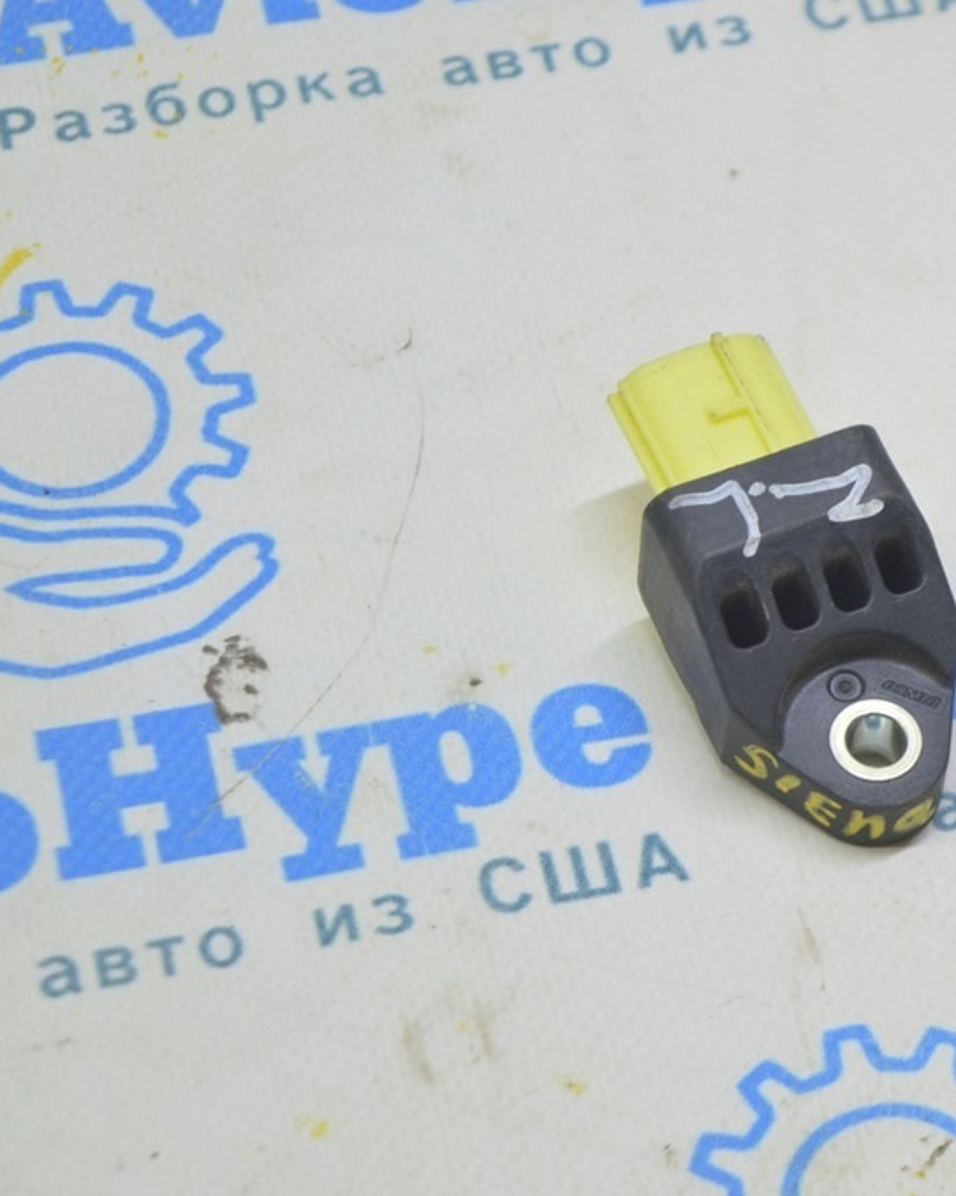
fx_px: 4129
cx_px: 873
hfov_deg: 13.1
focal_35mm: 117
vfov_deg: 16.5
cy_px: 598
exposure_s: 1/20
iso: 400
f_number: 5.6
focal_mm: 55
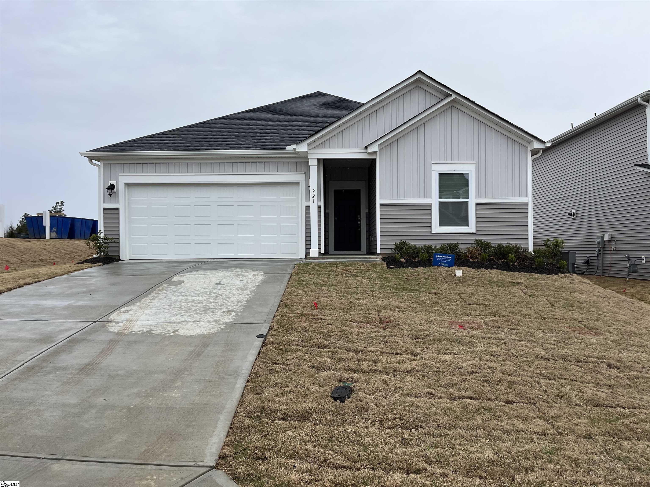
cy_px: 244
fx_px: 488
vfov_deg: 53.1
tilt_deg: +0.0
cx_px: 325
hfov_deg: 67.3
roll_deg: -0.1
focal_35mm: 26
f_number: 1.6
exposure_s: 1/864
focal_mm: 5.1
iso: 50
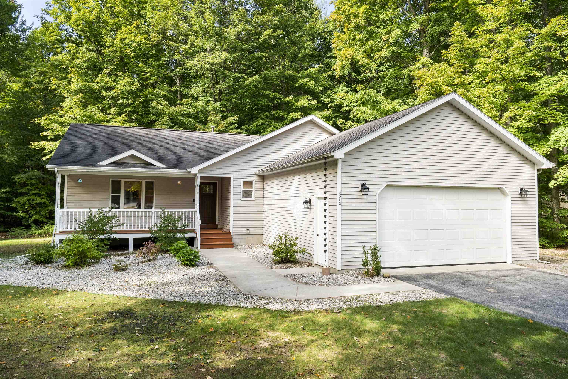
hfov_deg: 71.5
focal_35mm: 25
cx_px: 284
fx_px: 394
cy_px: 190
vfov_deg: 51.3
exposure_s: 1/30
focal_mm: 25
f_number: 9
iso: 640
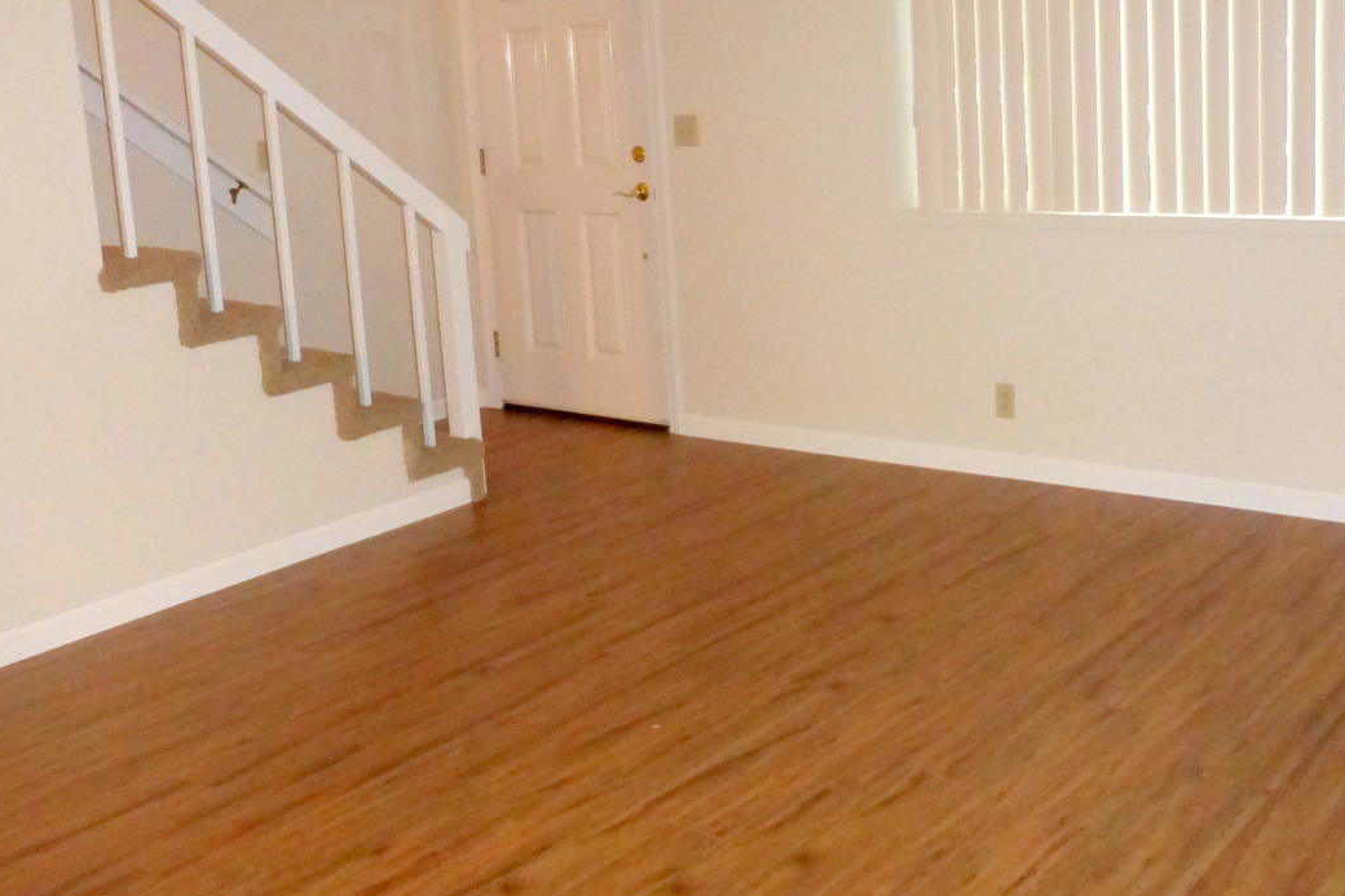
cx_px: 738
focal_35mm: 40
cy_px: 310
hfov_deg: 48.4
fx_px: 1494
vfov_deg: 33.1
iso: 800
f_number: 3.3
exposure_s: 1/60
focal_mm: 4.3
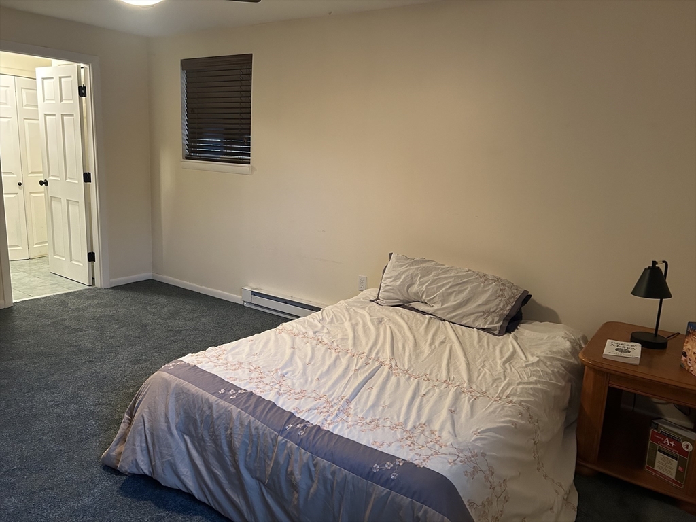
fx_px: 523
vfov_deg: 53.1
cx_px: 348
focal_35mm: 26
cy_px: 261
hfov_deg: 67.3
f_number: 1.5
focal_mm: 5.7
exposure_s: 1/60
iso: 400
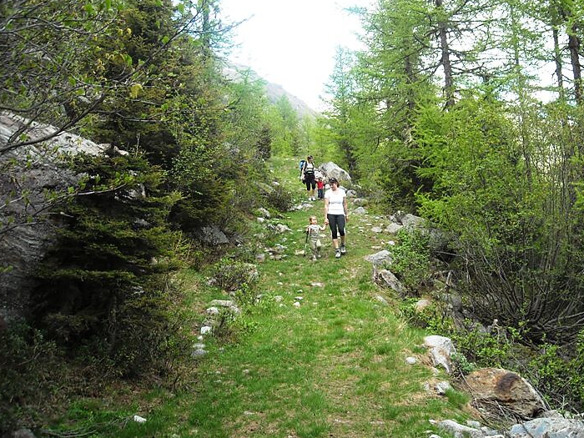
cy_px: 192
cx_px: 329
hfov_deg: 46.7
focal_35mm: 40
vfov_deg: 35.9
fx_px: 675
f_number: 2.8
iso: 64
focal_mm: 5.7
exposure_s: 1/125
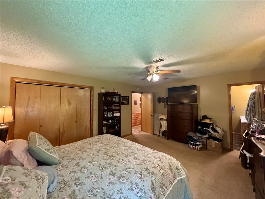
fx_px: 107
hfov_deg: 102.1
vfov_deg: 85.7
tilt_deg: +2.3
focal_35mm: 14
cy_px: 100
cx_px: 132
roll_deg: +0.0
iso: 1250
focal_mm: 2.22
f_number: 2.2
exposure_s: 1/60
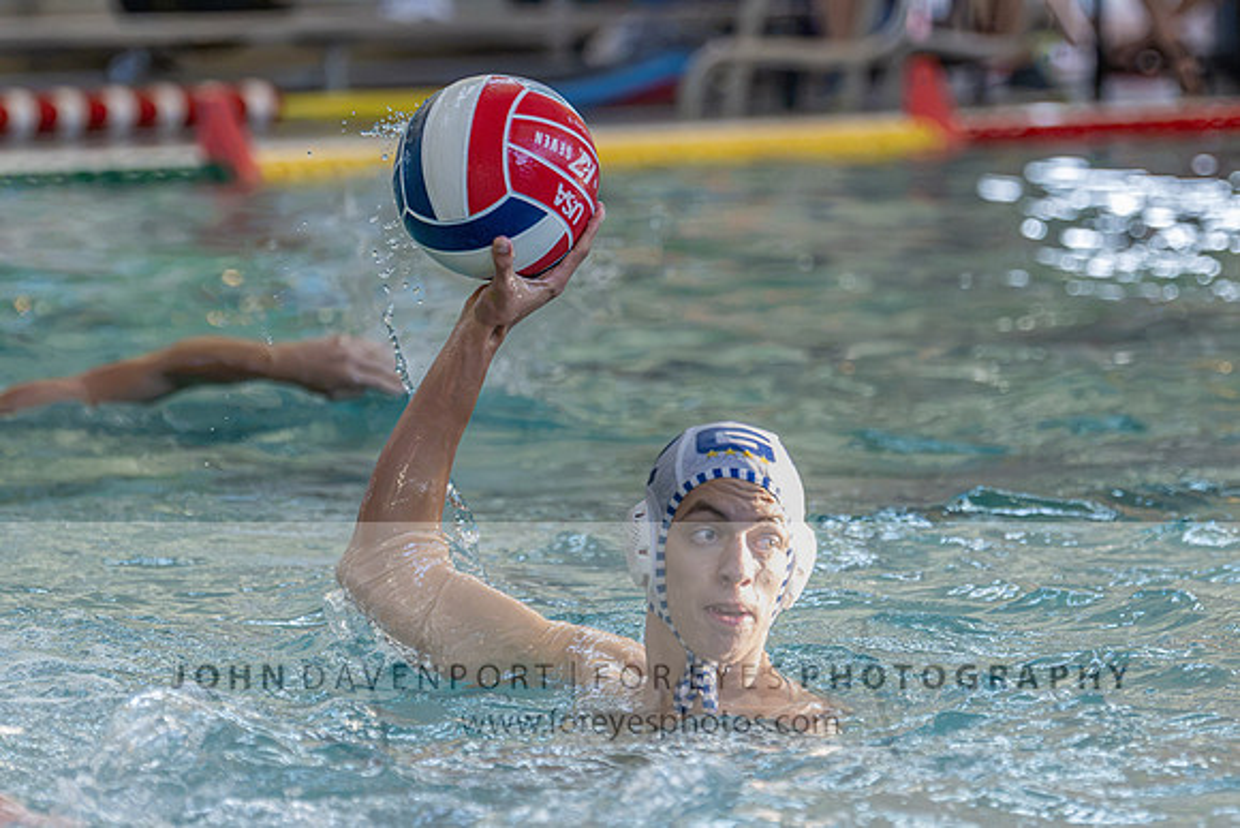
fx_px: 10126
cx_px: 600
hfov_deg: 7.0
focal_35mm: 294
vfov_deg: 4.7
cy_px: 378
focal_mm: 185
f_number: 4
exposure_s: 1/1000
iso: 8000
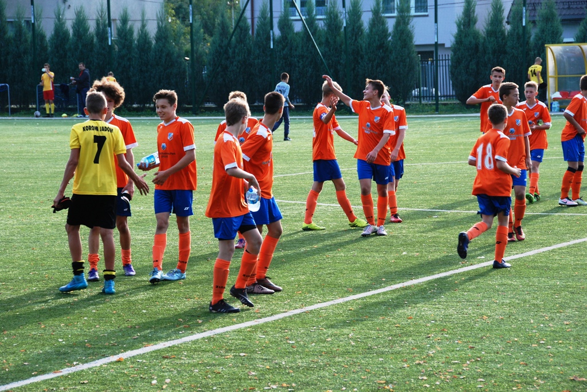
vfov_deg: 9.7
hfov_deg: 14.4
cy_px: 196
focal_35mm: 142
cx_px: 294
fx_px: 2326
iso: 400
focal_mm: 95
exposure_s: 1/160
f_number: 5.3
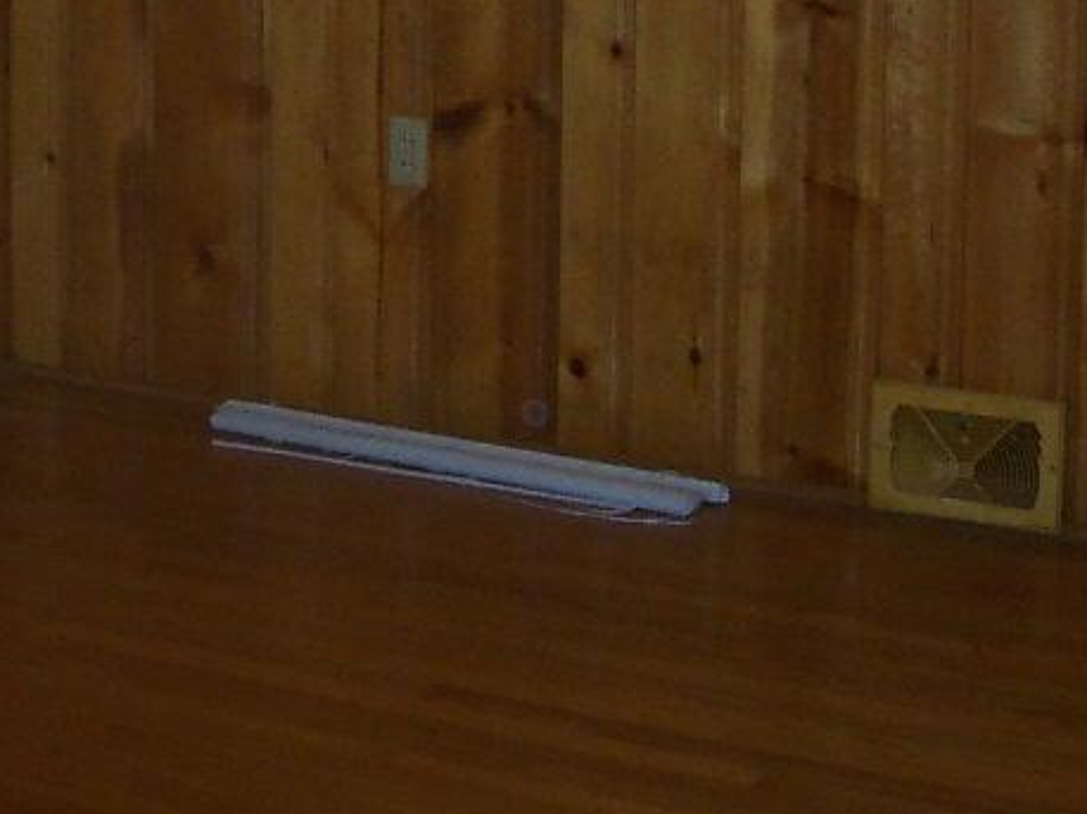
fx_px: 3044
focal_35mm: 97
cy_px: -171
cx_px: 313
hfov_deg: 20.1
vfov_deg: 14.7
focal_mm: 5.6
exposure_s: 1/60
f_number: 2.8
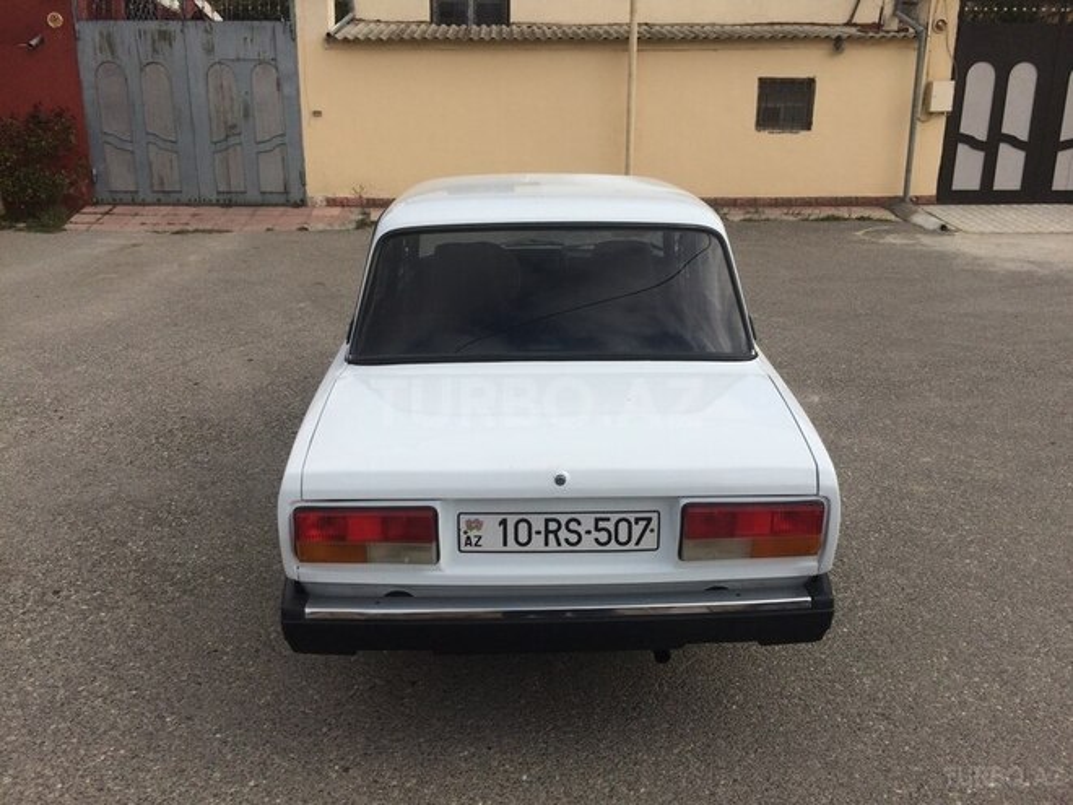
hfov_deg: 61.7
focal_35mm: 29
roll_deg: -2.3
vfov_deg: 48.2
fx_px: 899
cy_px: 402
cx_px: 536
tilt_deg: -17.6
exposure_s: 1/2564
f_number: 2.2
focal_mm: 4.15
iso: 32
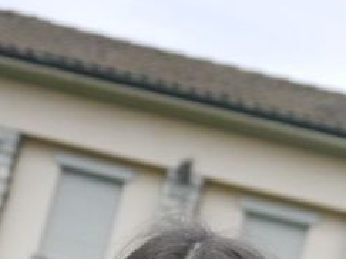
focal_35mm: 168
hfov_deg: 11.6
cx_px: 377
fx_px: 1678
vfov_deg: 8.7
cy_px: 314
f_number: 5.2
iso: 1000
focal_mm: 34
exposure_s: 1/80
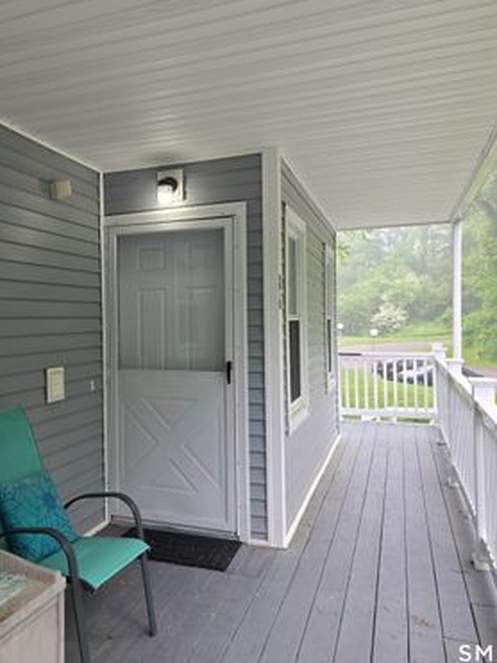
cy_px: 333
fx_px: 594
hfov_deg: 44.4
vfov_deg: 58.4
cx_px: 145
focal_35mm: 31
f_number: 1.8
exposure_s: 1/180
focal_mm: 5.4
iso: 50
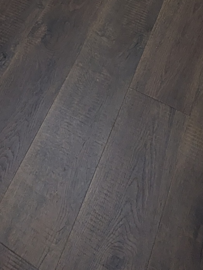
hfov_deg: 27.2
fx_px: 413
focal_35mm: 53
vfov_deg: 28.2
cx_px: 51
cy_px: -100
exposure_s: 1/69.8
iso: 161
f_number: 2.2
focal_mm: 2.35
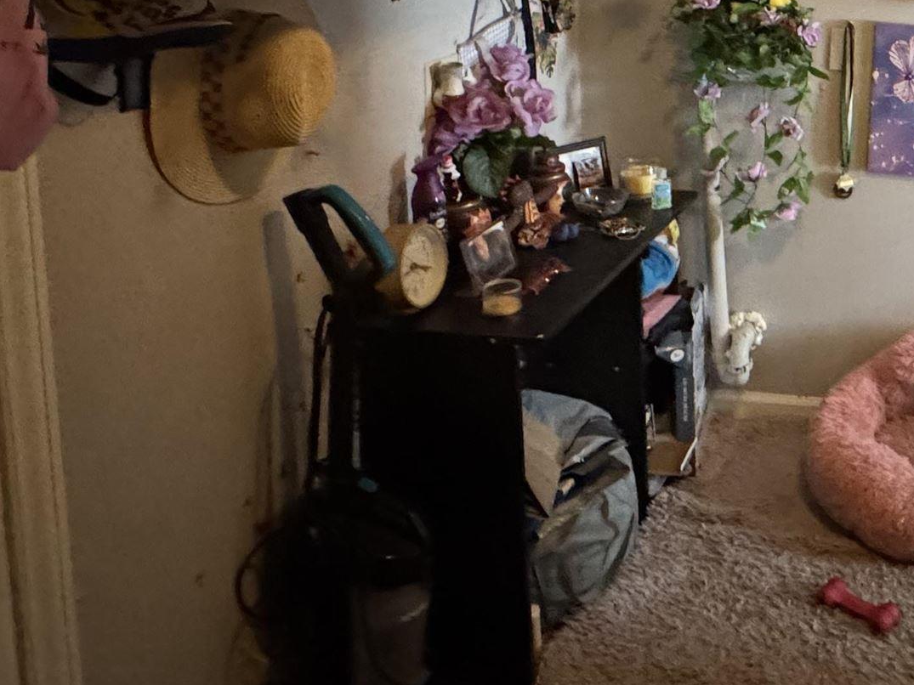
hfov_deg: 40.0
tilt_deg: -9.3
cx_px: 951
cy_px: 10
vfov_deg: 33.1
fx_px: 1056
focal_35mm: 40
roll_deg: -2.5
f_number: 2.2
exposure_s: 1/60
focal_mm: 2.22
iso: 1000
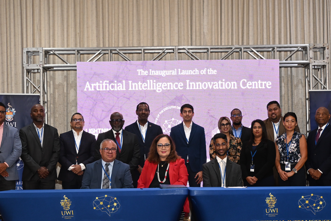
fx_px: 510
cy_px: 170
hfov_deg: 36.0
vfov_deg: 24.1
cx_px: 173
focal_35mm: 55
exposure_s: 1/60
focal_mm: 21.5
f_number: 4
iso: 720
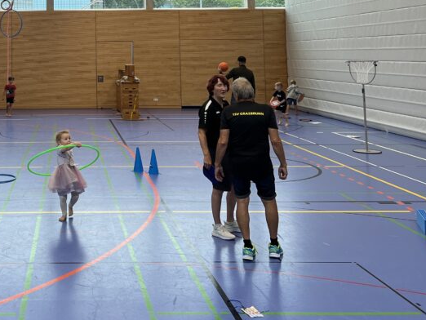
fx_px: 628
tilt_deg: +4.7
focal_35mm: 51
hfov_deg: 35.6
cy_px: 14
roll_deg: +0.1
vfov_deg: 27.2
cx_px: 55
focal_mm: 5.7
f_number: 1.5
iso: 50
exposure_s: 1/181
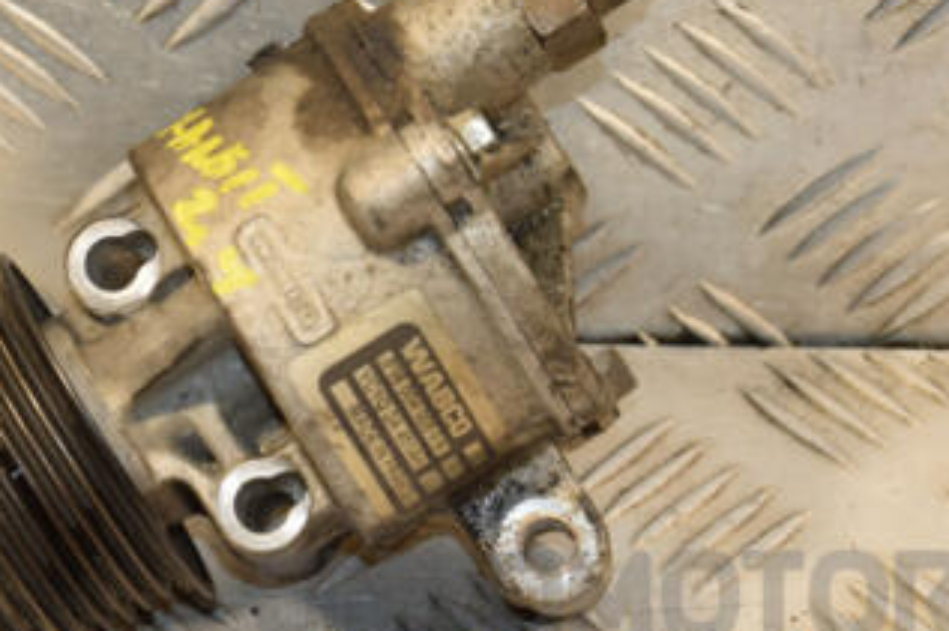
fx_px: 5610
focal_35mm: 213
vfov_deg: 6.4
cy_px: 197
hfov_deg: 9.6
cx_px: 201
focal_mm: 75
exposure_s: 1/200
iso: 800
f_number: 5.3
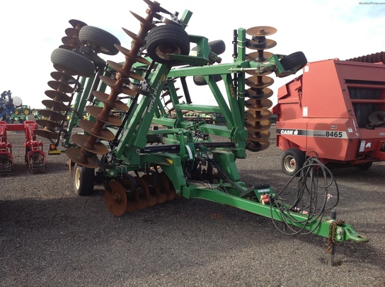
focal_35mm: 35
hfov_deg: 52.7
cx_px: 192
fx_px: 389
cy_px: 144
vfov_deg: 40.6
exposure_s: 1/657
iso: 50
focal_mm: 4.28
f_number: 2.4
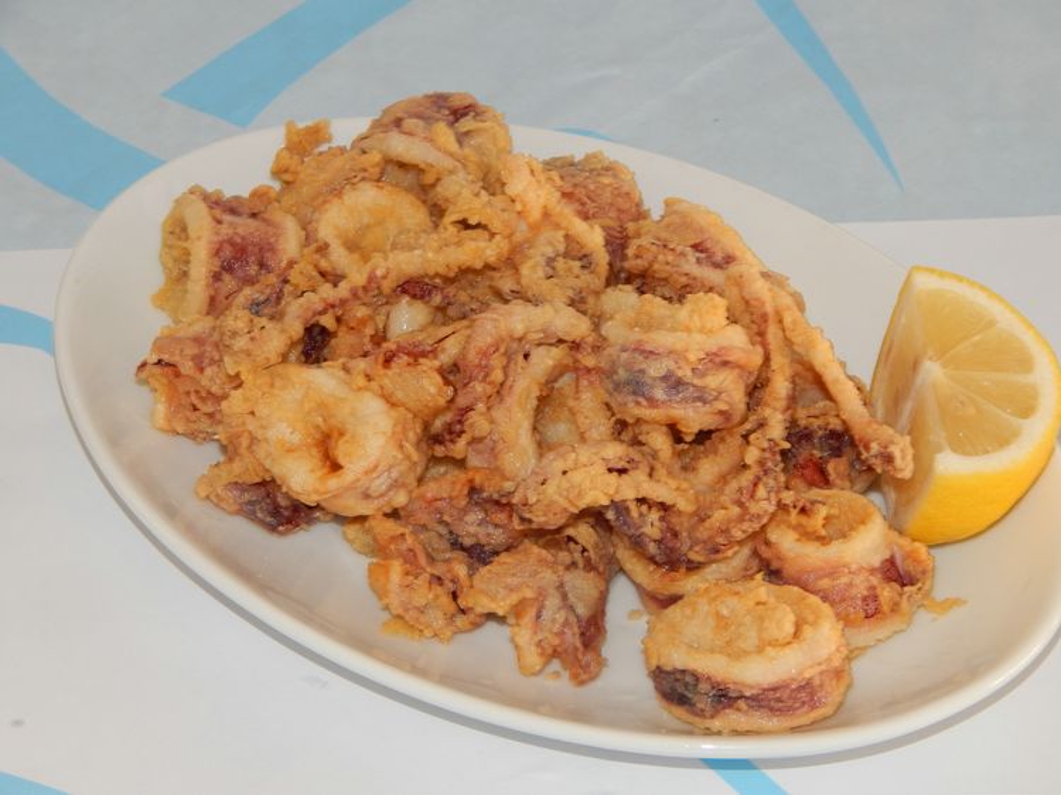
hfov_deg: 14.9
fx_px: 4045
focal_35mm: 132
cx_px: 530
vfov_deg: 11.2
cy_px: 398
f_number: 4.8
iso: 200
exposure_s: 1/30
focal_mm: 23.4
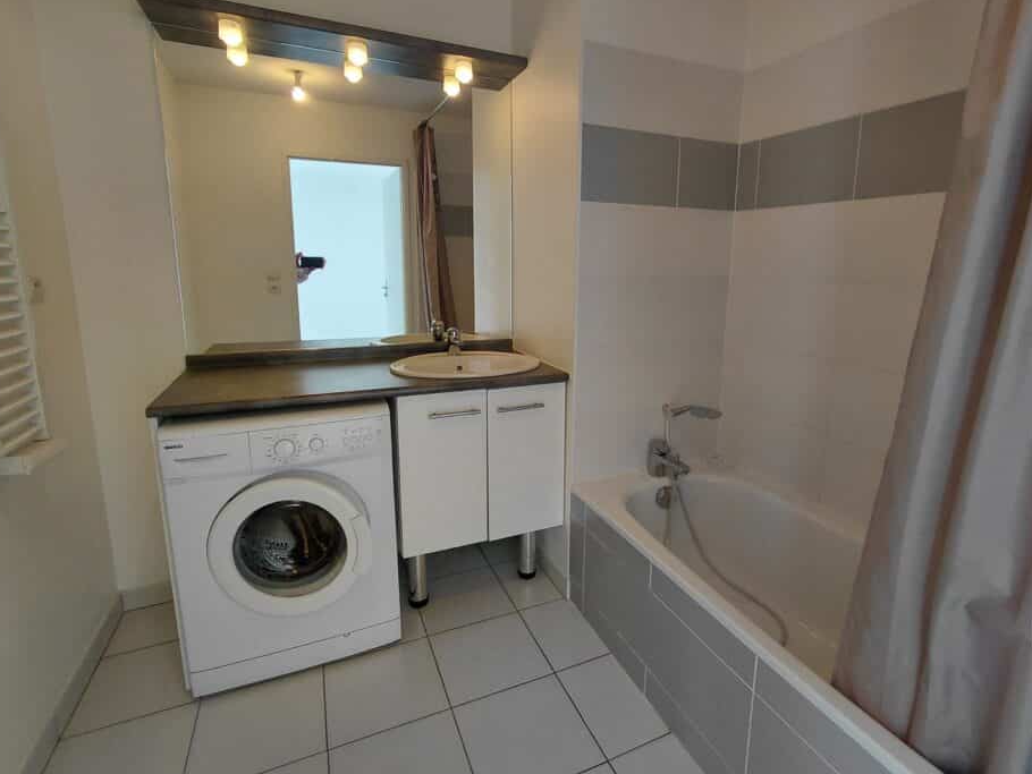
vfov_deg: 71.5
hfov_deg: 87.5
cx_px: 562
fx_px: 537
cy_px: 357
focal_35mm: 18
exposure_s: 1/50
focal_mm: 1.64
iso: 80
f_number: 2.2
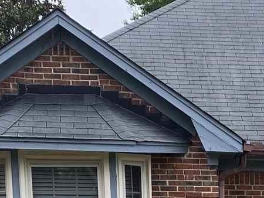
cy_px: 421
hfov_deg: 14.3
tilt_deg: -8.2
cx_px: 334
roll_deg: -0.4
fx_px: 1015
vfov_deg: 10.2
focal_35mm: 133
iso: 32
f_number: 1.8
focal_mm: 4.25
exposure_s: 1/206
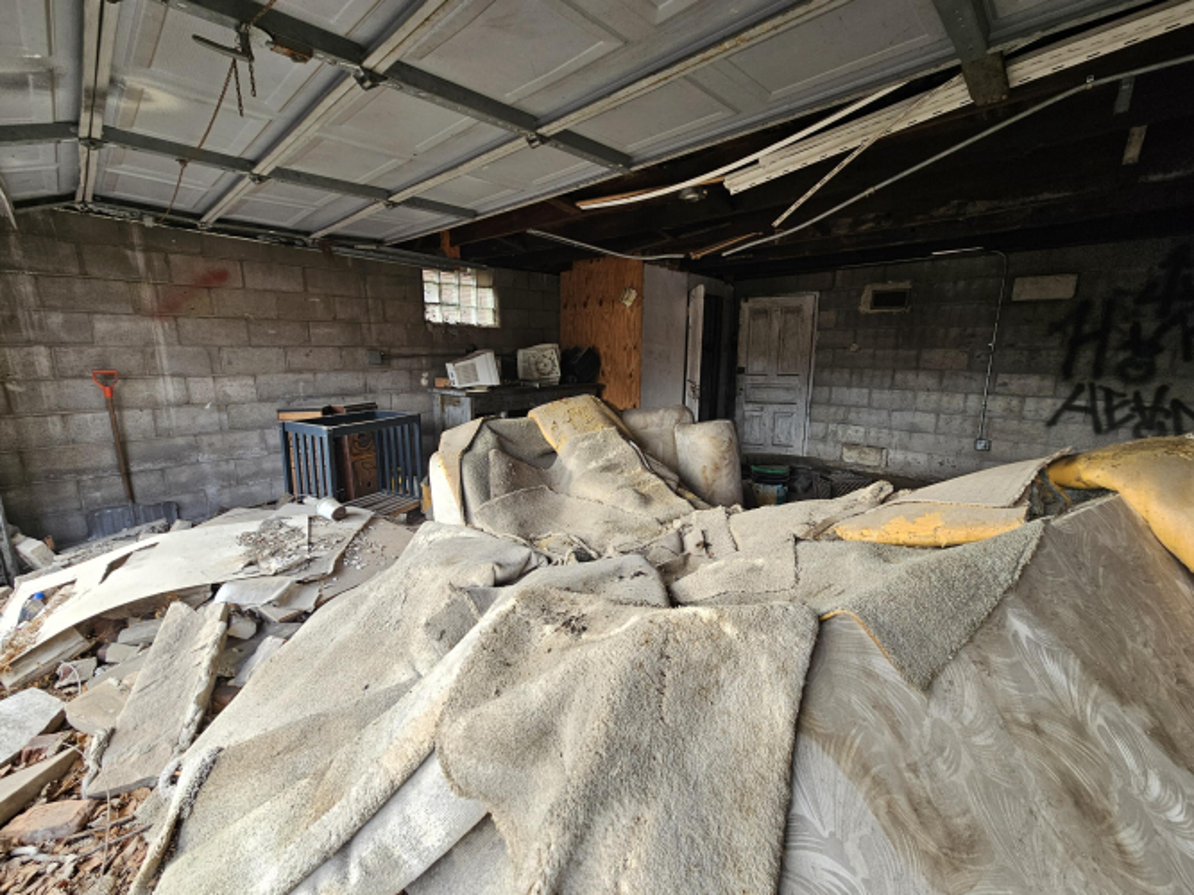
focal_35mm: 13
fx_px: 448
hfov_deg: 106.2
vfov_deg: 89.9
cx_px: 597
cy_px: 448
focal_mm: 2.2
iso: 50
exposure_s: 1/60
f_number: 2.2
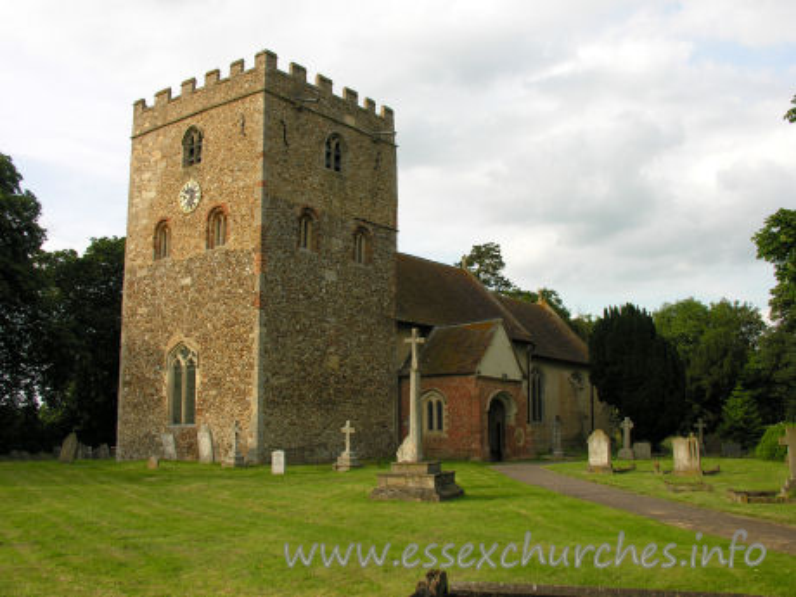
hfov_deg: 52.6
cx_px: 398
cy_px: 298
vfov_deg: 40.7
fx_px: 805
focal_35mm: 35
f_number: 5
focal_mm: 8.9
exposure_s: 1/120
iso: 50
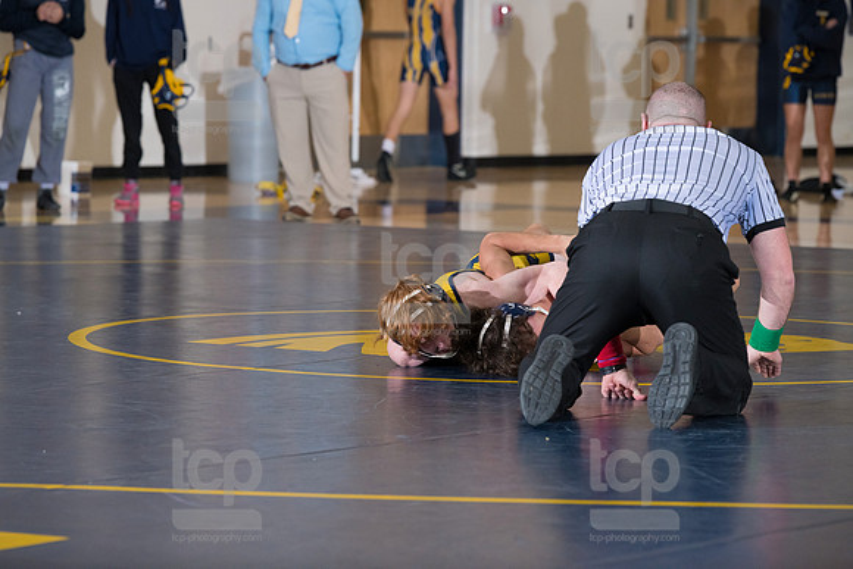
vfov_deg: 7.9
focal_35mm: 175
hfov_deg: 11.7
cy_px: 284
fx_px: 4147
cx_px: 426
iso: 1250
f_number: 5.6
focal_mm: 175
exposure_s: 1/250
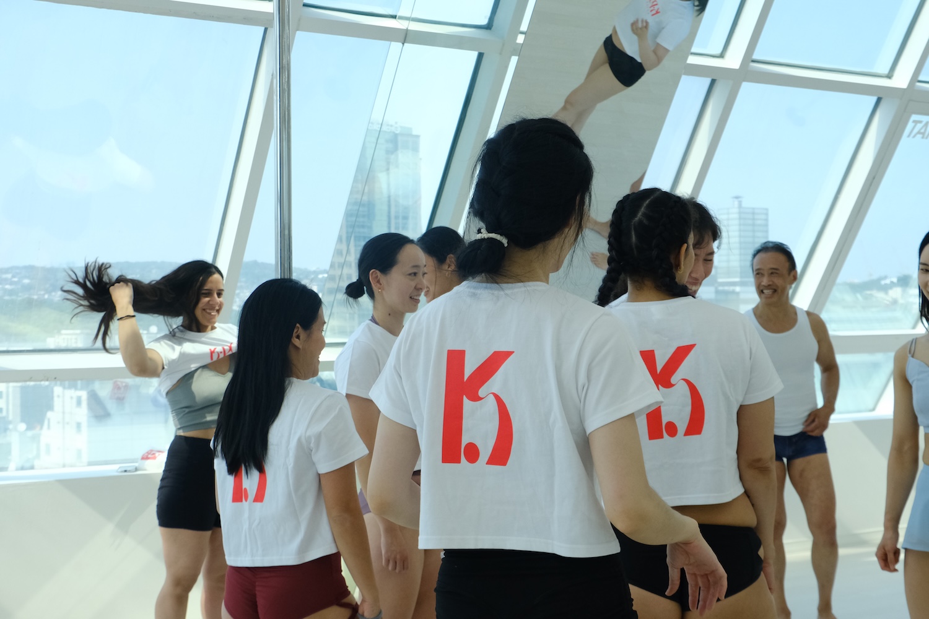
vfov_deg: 26.0
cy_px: 310
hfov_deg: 38.2
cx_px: 464
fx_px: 1342
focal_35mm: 52
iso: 2000
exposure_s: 1/400
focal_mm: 34.5
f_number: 8
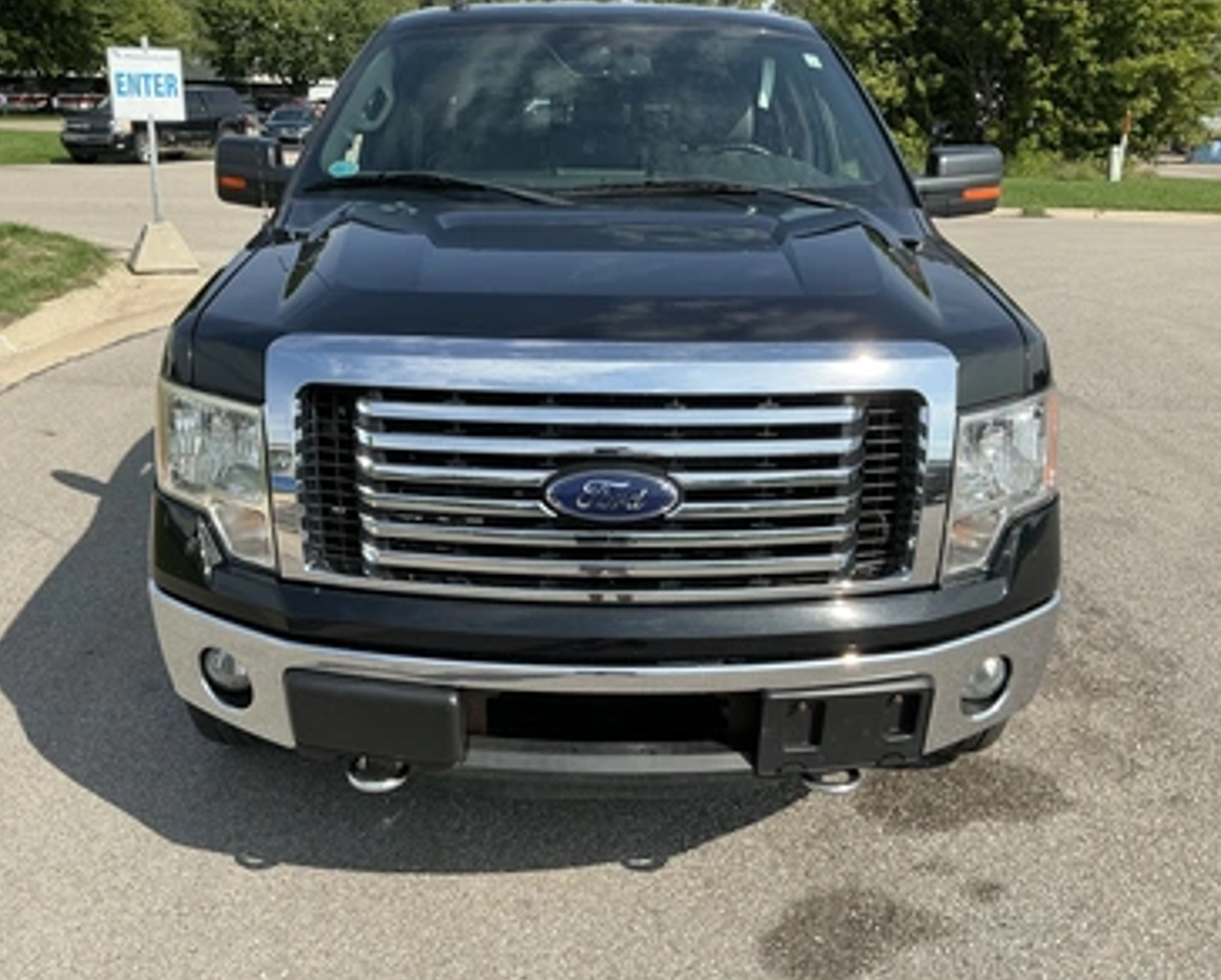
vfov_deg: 48.6
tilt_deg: -17.6
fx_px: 1085
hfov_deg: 58.7
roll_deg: -1.3
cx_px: 594
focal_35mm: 30
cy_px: 480
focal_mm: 3
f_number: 1.8
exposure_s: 1/1534
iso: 25
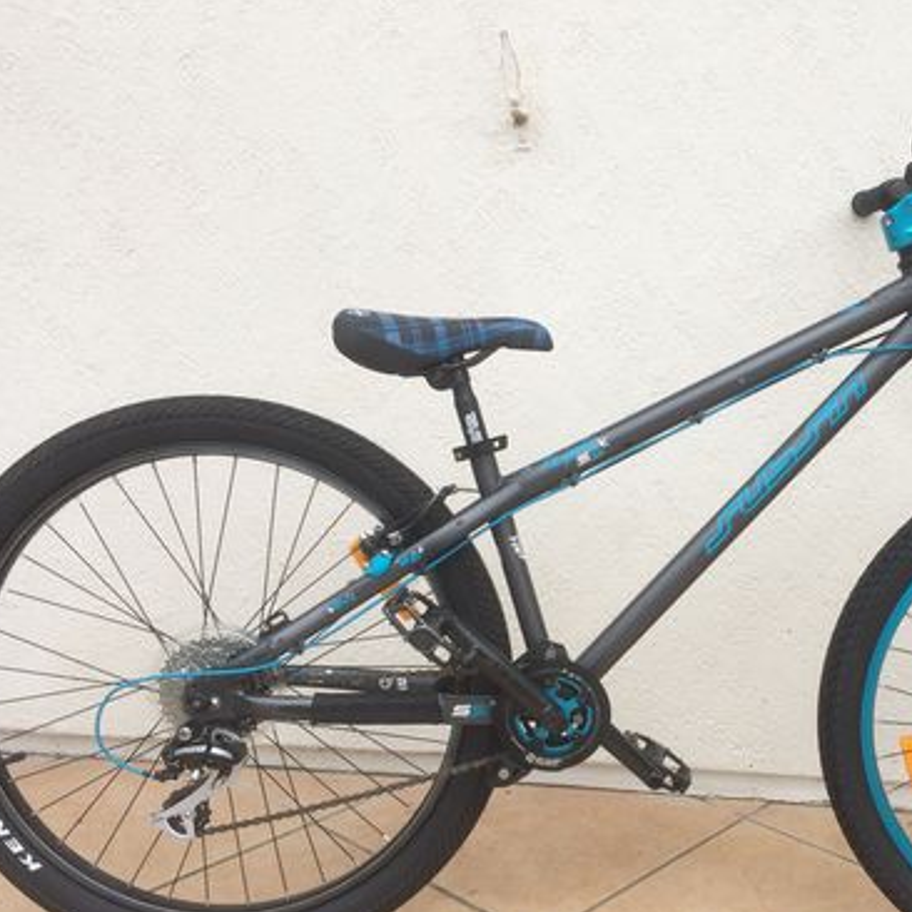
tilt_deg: -13.3
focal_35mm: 42
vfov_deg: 39.8
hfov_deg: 38.7
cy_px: 551
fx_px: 1252
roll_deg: -1.9
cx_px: 708
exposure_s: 1/595
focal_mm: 4.15
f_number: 2.2
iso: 32
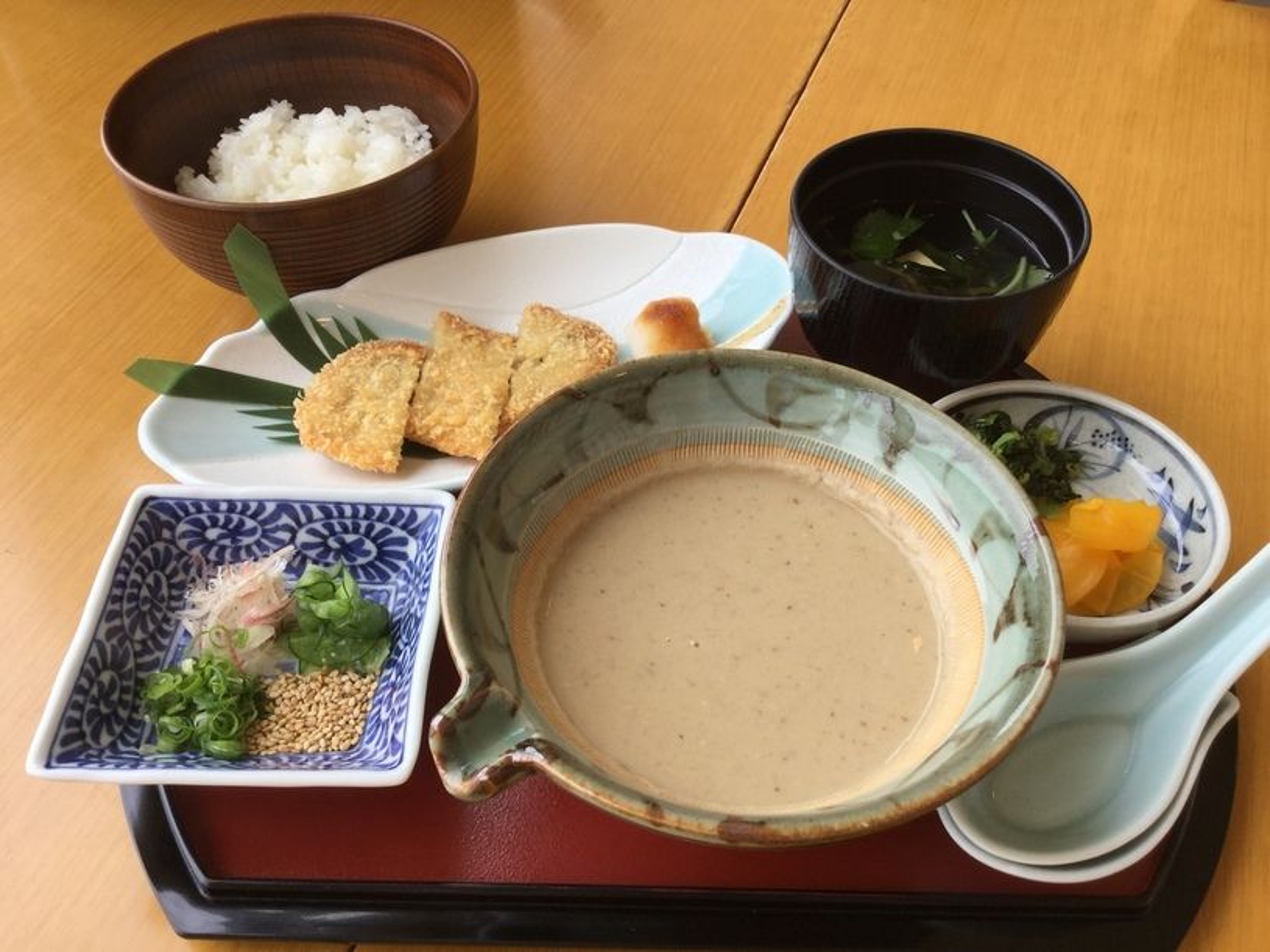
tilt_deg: -49.1
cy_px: 476
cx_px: 635
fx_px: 1137
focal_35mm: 31
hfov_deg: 58.4
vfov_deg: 45.4
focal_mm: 3.3
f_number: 2.4
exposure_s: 1/249
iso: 25
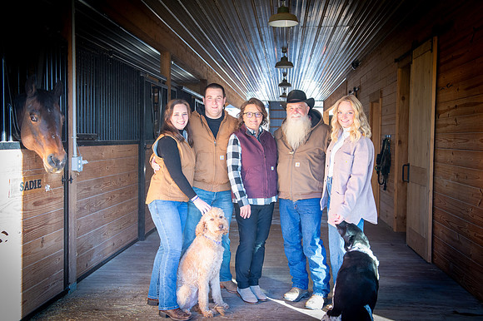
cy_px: 160
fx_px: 510
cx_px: 242
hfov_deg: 50.7
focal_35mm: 38
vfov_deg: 35.0
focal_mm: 38
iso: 1250
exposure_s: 1/60
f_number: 5
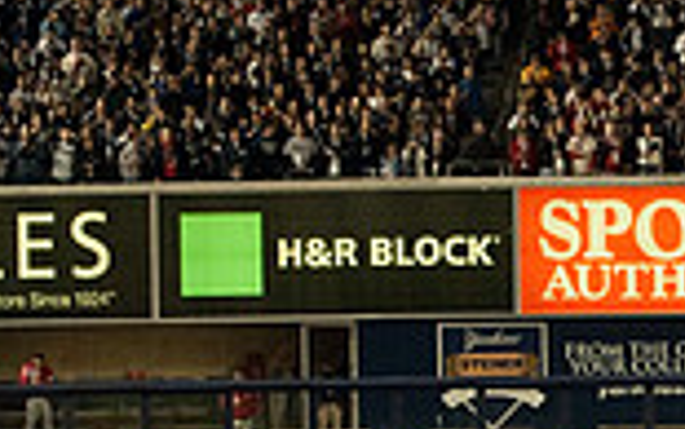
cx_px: 738
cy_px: 641
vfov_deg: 3.3
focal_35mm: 401
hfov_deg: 5.2
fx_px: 7489
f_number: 6.3
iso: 640
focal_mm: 70
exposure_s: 1/160
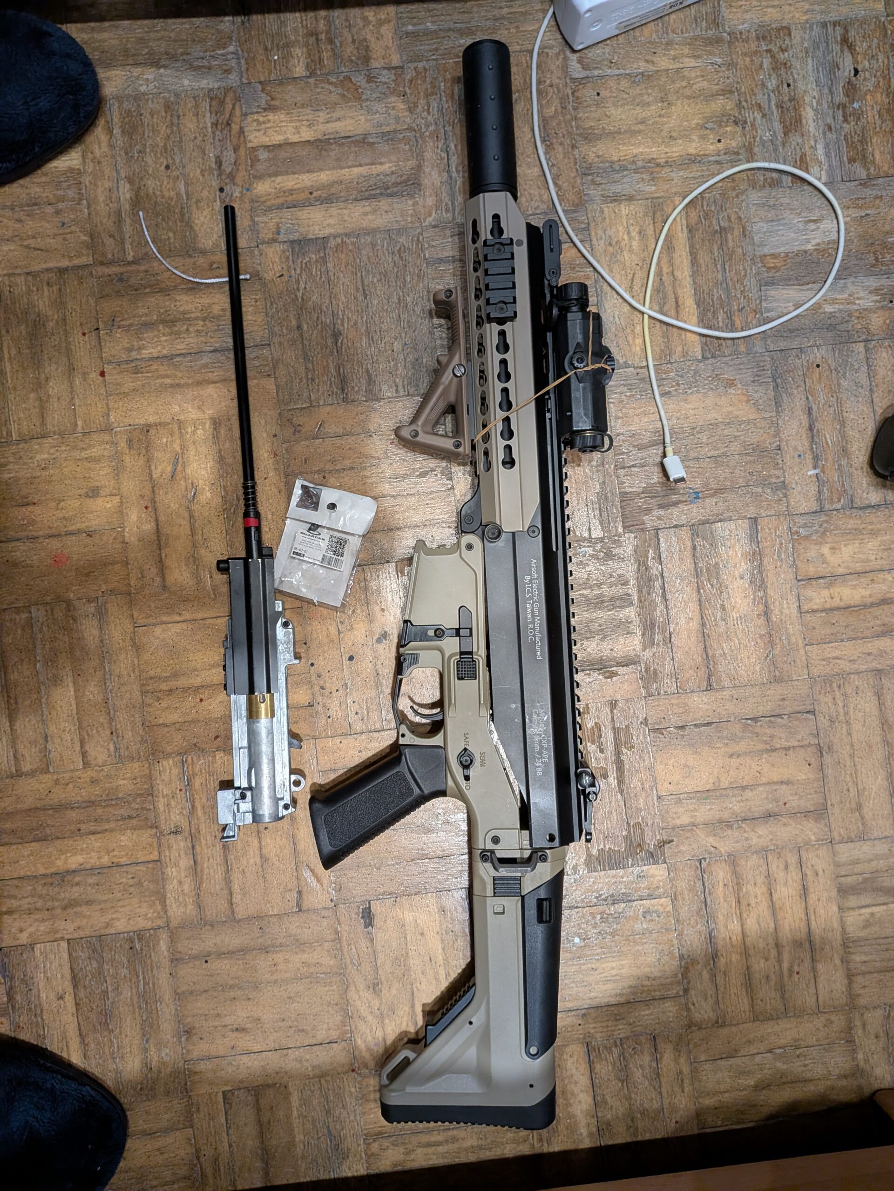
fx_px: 826
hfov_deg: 56.8
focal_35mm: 24
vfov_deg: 71.6
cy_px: 596
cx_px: 447
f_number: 1.7
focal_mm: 4.53
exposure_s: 1/50
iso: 75
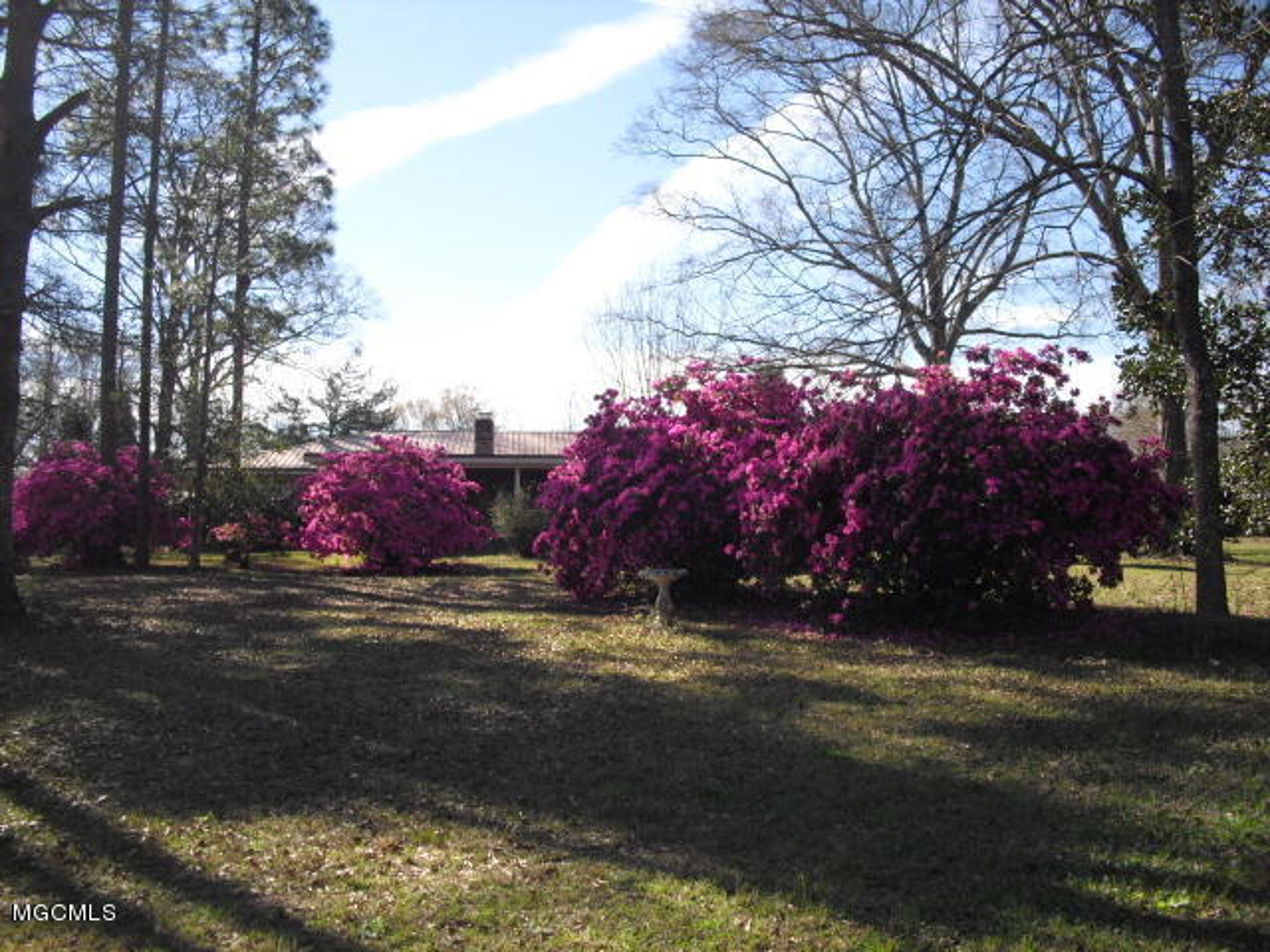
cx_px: 635
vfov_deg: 39.7
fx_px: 1321
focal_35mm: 36
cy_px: 476
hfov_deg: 51.4
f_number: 7.8
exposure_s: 1/100
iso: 100
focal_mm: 6.3
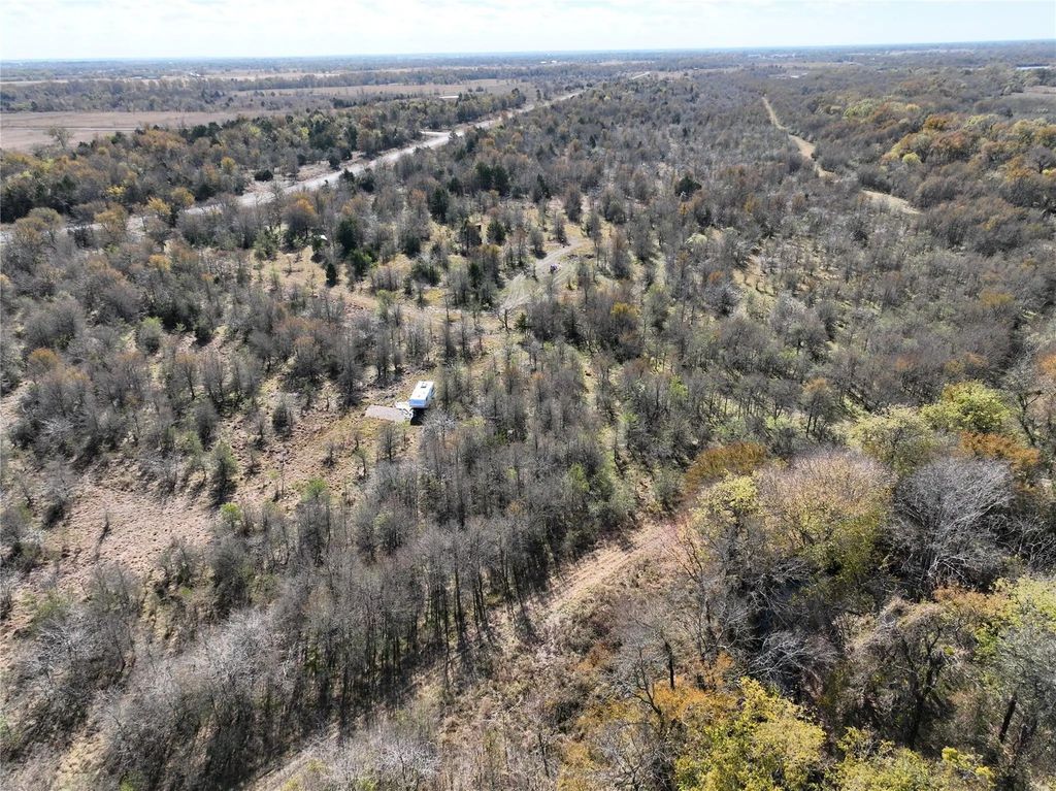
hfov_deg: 71.6
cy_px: 396
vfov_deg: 56.8
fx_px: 732
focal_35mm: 24
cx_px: 528
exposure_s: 1/240
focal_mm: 12.29
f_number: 2.8
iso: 420
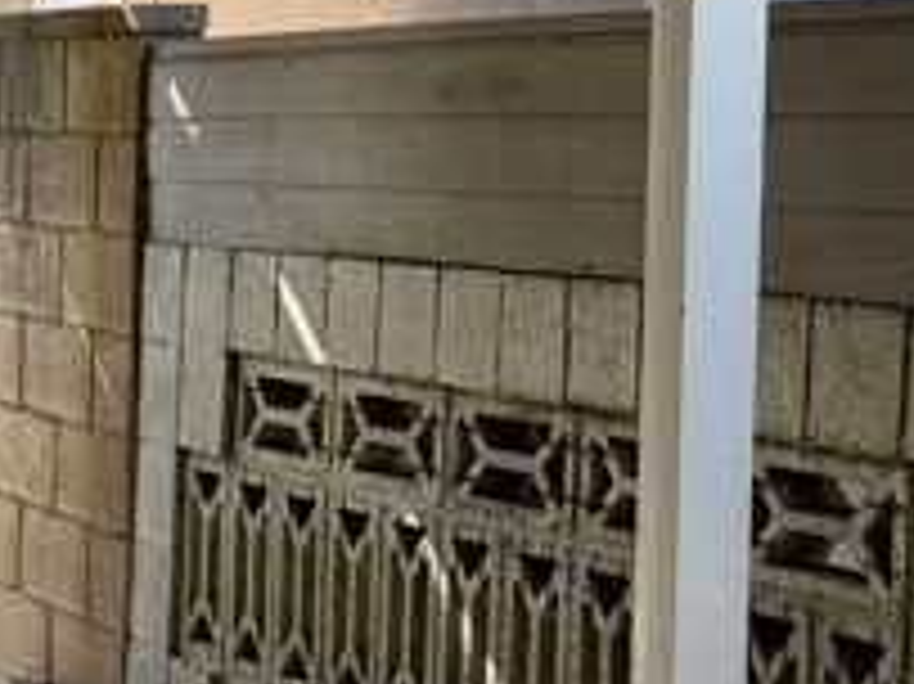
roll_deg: -1.1
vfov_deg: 12.2
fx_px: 3193
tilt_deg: -3.0
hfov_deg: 12.7
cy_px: 292
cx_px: -1265
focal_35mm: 121
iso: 80
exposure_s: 1/172
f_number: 1.78
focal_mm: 6.76
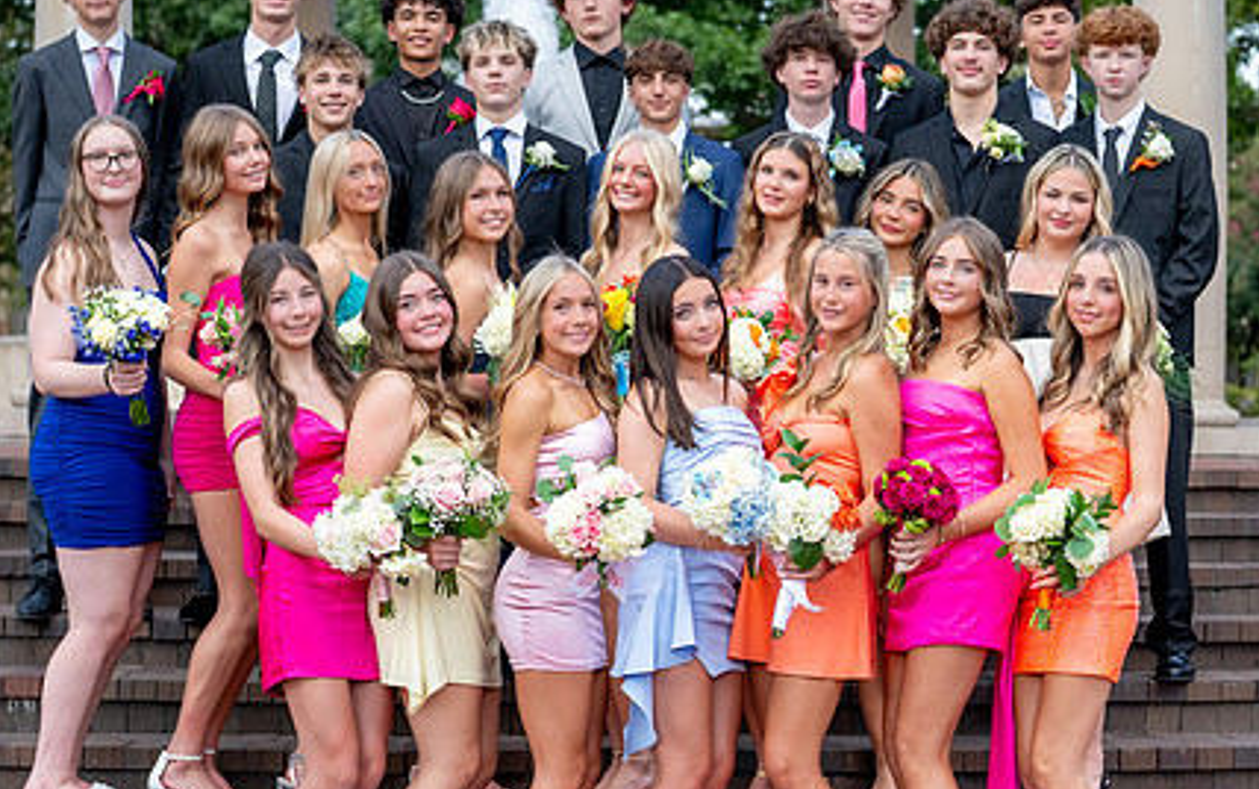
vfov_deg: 13.4
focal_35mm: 98
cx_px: 698
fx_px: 3364
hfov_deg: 21.2
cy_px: 427
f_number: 2.5
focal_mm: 50
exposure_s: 1/640
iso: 400
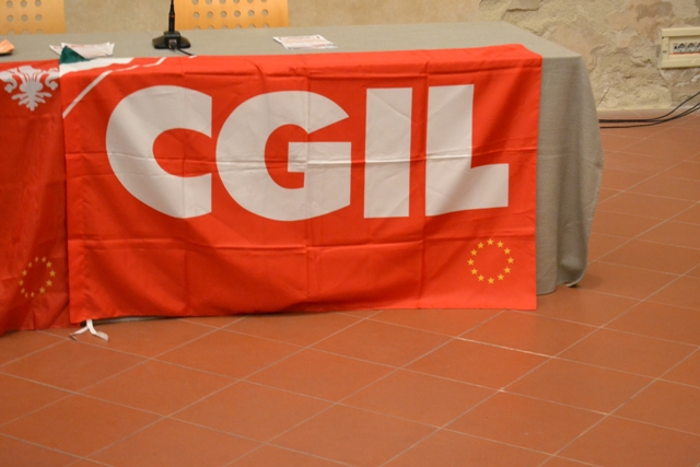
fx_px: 1604
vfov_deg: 16.6
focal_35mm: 82
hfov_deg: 24.6
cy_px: 234
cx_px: 350
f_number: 5.6
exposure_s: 1/30
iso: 3200
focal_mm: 55
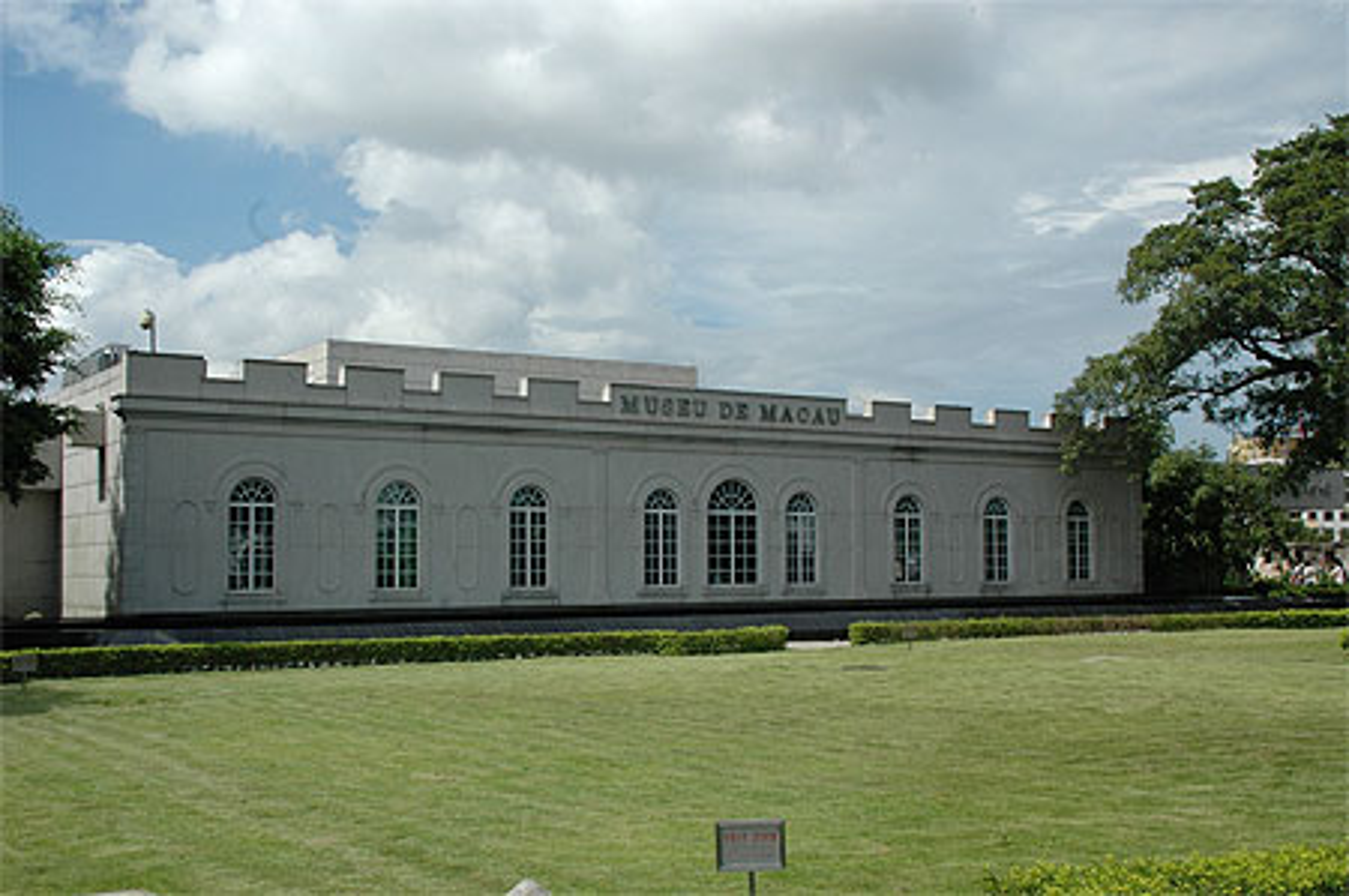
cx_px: 674
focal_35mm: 42
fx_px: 1572
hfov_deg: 46.4
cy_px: 448
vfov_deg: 31.8
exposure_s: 1/640
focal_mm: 28
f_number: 13
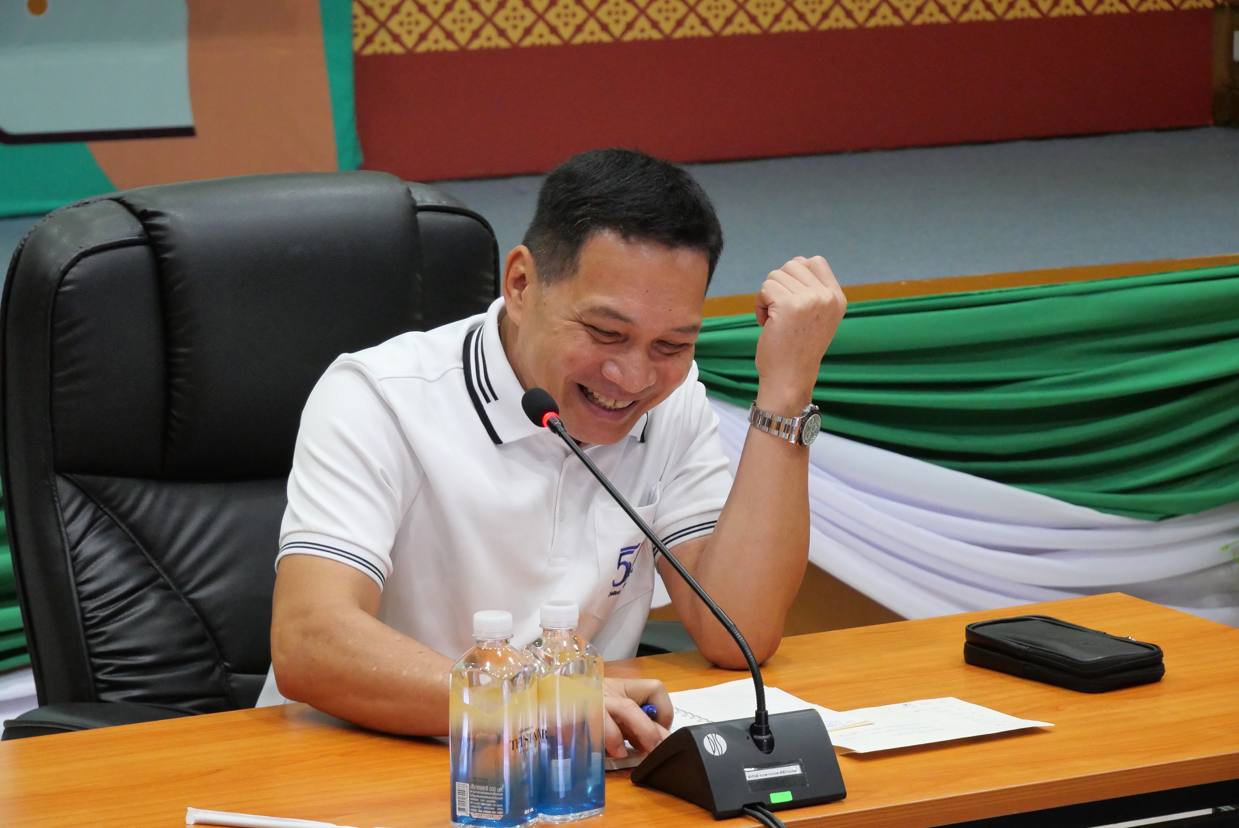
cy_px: 414
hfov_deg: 16.5
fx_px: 4270
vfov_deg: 11.1
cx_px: 620
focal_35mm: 124
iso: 3200
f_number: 5.6
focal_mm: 60
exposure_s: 1/100
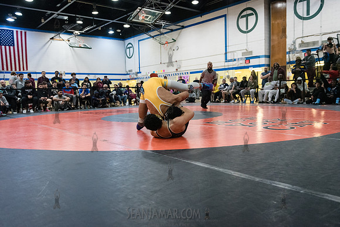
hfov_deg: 63.6
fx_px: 274
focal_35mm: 29
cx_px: 170
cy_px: 114
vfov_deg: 45.0
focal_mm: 29
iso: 8000
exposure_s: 1/500
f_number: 3.2
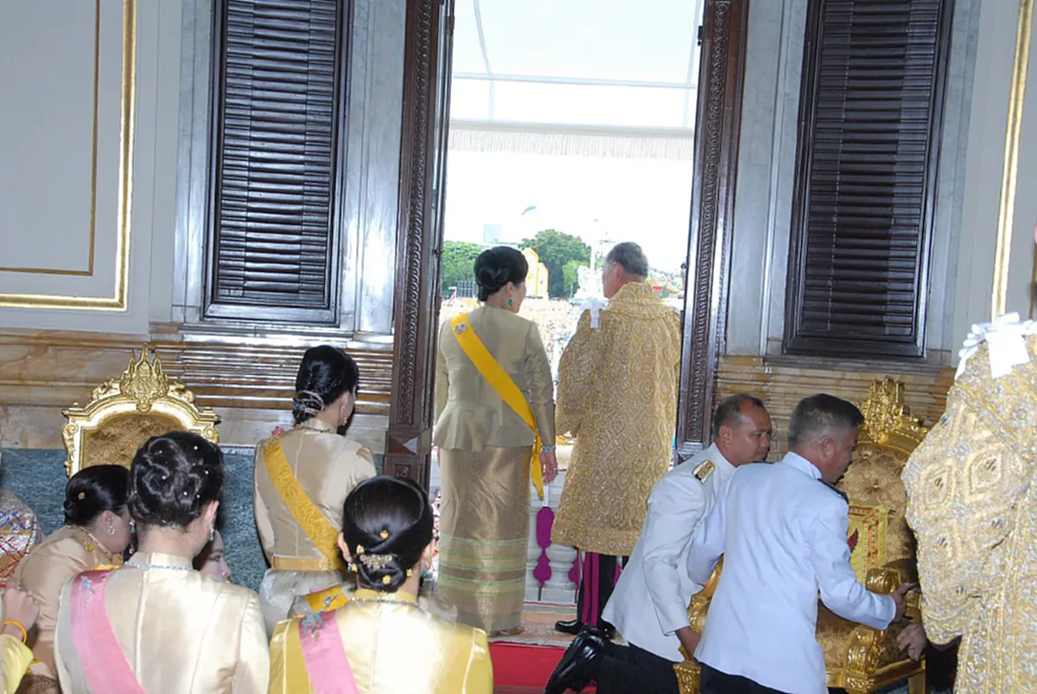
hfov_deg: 31.9
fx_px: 1817
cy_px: 347
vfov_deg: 21.6
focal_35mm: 63
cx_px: 518
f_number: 10
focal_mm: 42
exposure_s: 1/125
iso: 800
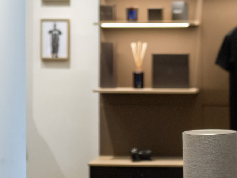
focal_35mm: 152
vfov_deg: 9.8
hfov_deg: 13.0
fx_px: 1041
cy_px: 95
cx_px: 88
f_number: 1.4
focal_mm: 30
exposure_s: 1/640
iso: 1250
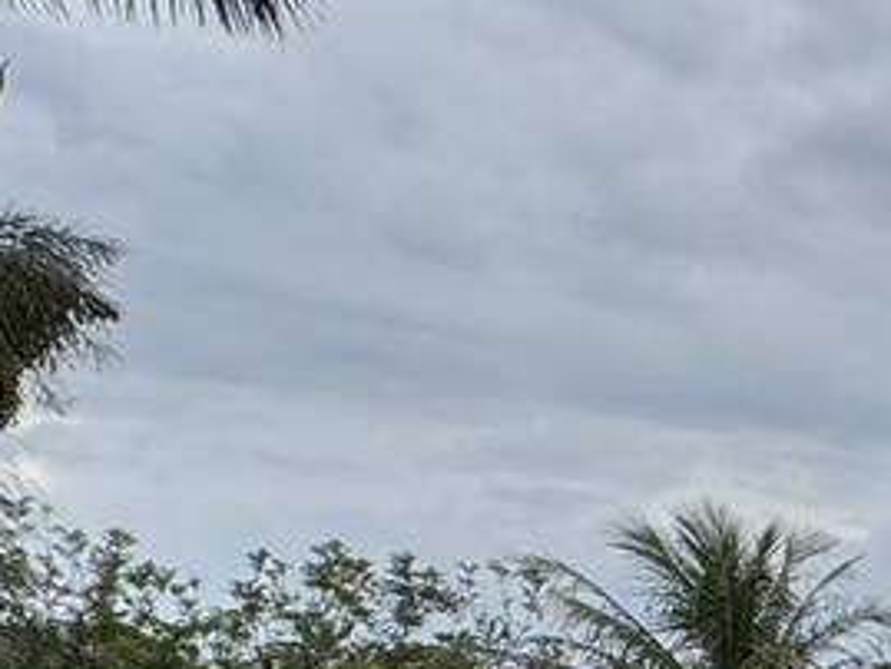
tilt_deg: -6.8
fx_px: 1931
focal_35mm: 75
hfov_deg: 15.6
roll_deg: -0.4
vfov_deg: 17.2
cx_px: 2064
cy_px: 1073
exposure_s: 1/1420
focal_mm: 2.22
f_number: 2.2
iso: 50
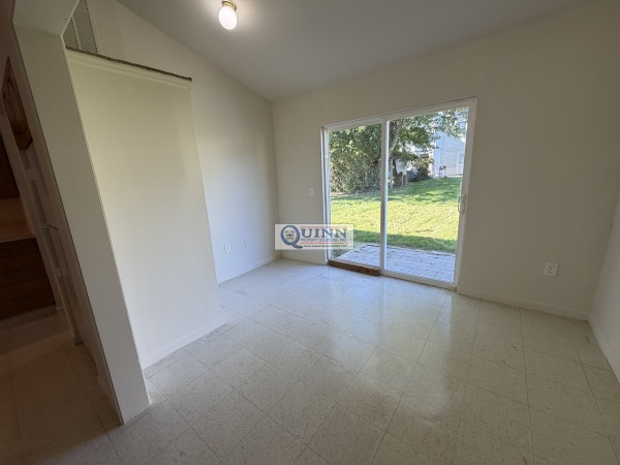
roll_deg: +2.3
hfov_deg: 102.1
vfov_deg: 85.7
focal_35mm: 14
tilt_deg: -13.9
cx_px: 310
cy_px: 232
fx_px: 251
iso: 80
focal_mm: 2.22
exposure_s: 1/121
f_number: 2.2
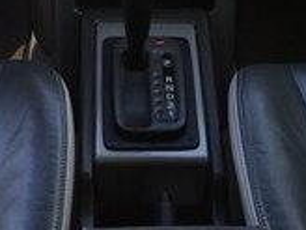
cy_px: -205
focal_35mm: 117
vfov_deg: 11.6
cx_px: 123
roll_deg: -1.4
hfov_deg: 16.8
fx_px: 1034
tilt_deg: -25.6
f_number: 2.2
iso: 40
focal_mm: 4.15
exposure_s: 1/100
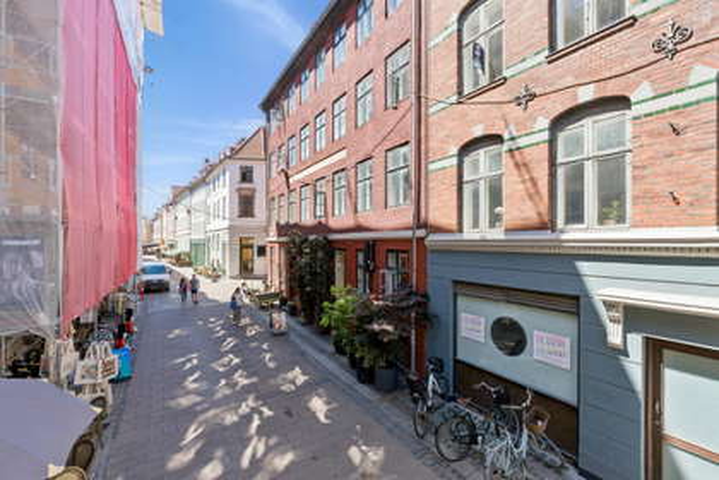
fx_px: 300
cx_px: 360
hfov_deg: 100.4
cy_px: 240
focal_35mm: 15
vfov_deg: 77.3
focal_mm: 10
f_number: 8
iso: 200
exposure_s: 1/200
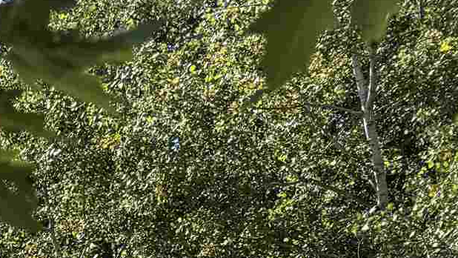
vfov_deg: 8.0
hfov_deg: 12.9
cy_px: 778
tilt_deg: -3.2
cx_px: -615
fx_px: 1579
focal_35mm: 130
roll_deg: +1.4
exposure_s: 1/1949
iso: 80
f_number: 1.78
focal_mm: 6.76
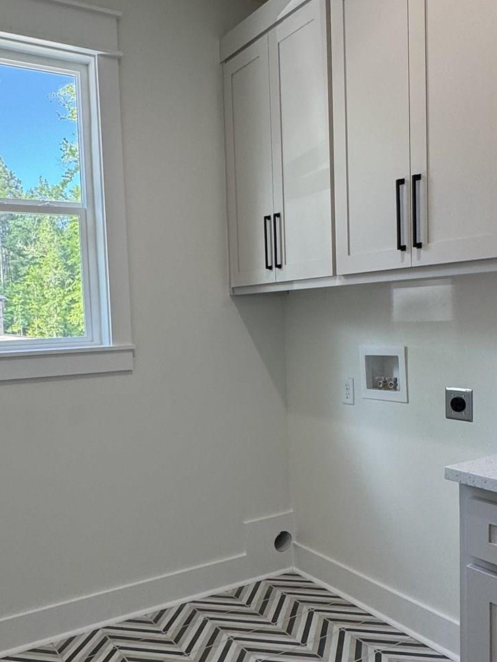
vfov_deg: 55.2
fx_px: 632
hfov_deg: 42.9
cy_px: 367
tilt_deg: -5.2
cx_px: 241
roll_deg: +2.4
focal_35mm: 33
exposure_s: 1/120
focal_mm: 2.22
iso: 125
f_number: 2.2
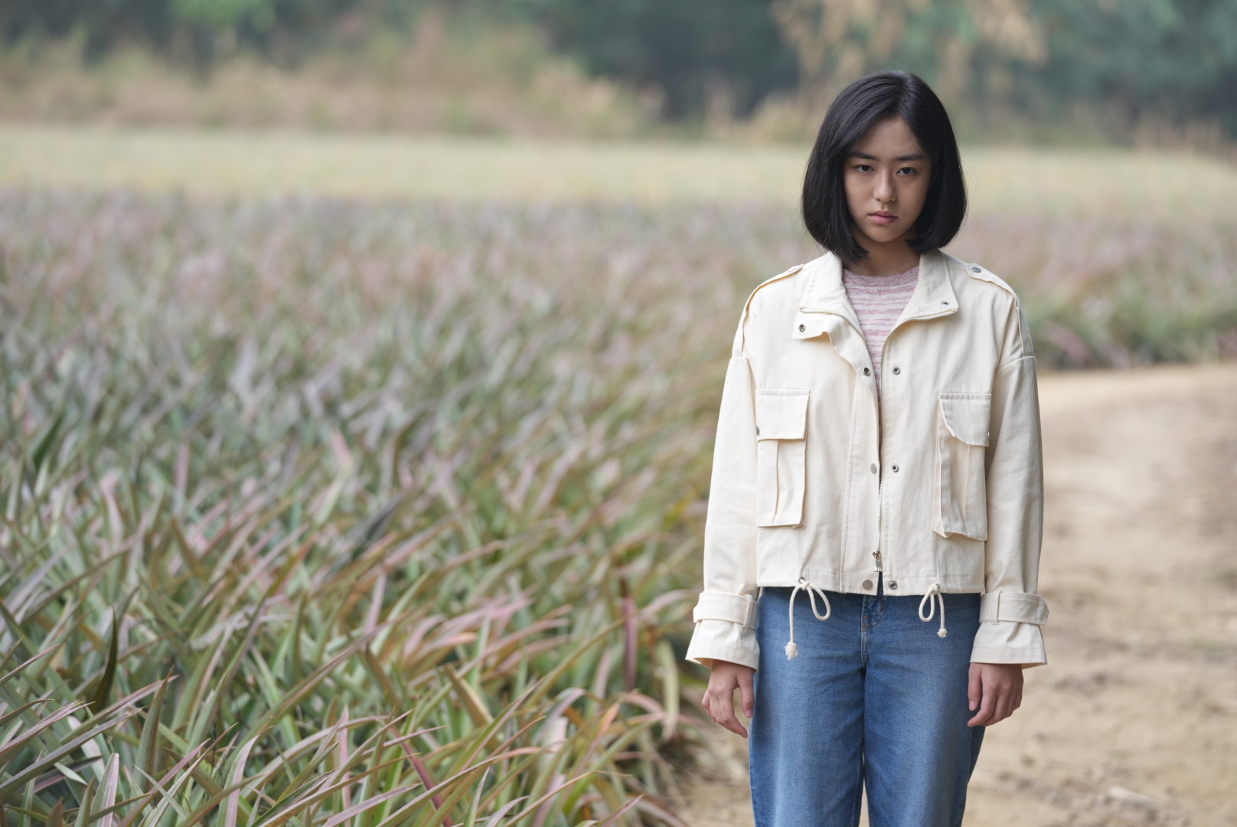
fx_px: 5570
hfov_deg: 12.7
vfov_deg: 8.5
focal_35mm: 162
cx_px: 618
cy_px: 414
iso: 400
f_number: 4
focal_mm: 162
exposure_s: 1/250
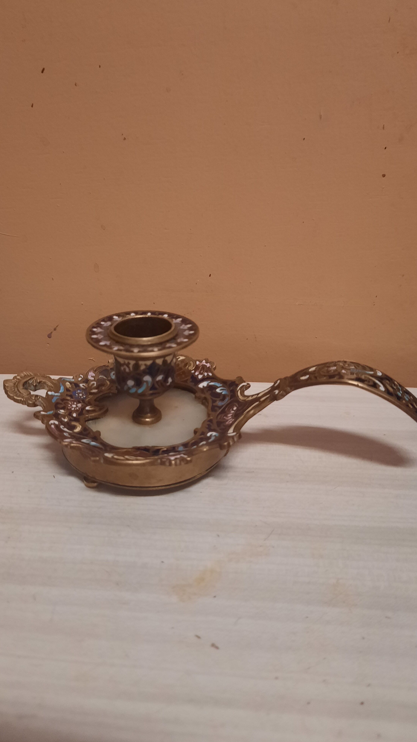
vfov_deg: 67.9
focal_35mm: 28
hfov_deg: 41.5
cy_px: 366
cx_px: 209
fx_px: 550
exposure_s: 1/50
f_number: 2
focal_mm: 4.6
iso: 320
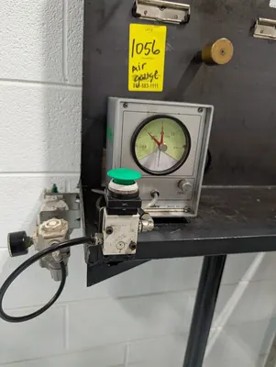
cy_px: 184
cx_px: 138
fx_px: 255
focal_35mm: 24
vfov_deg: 71.5
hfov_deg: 56.9
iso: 2090
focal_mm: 6.9
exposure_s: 1/1361
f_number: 1.68
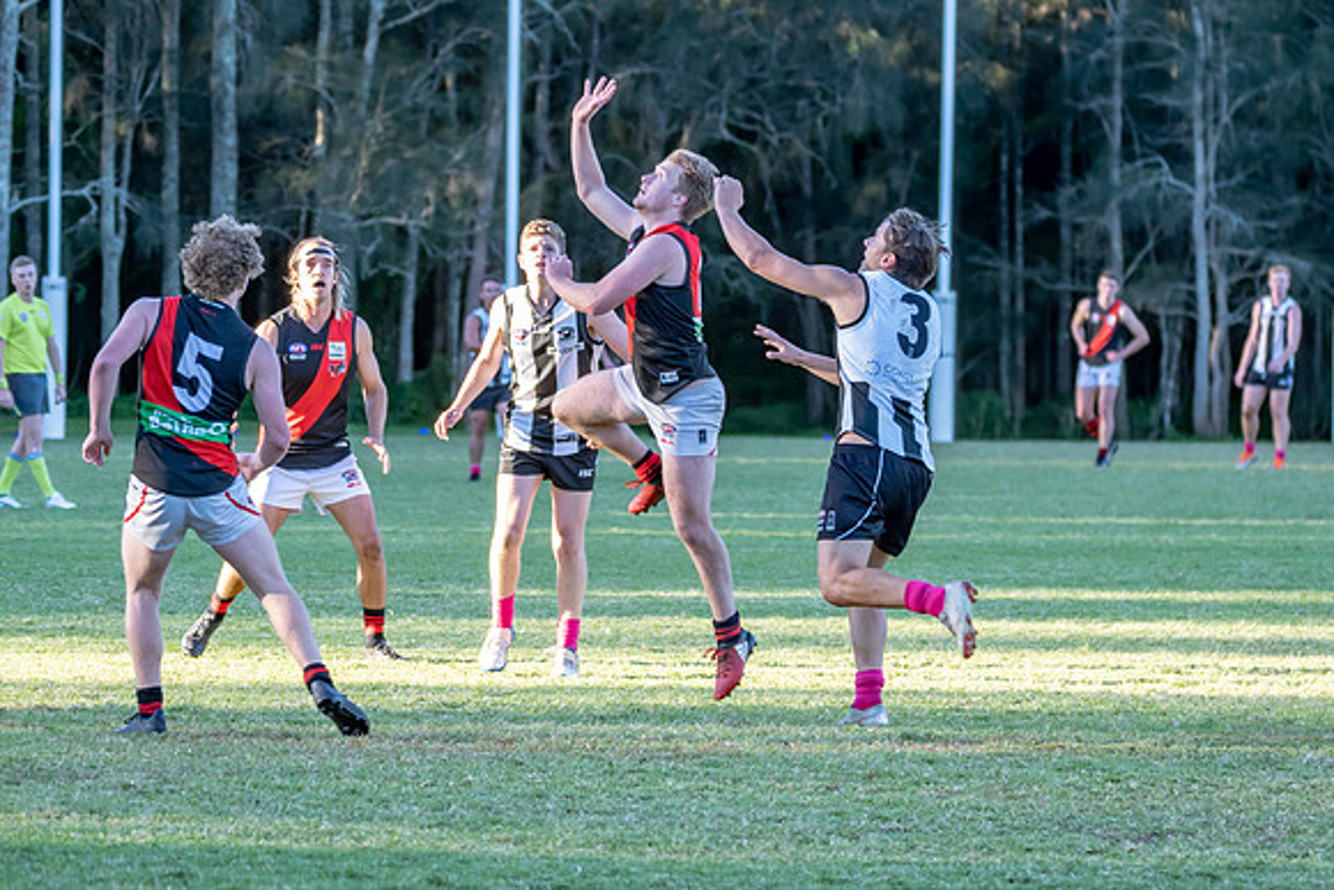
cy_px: 445
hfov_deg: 8.9
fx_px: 8584
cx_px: 678
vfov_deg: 5.9
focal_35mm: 232
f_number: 5.6
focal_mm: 150
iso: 800
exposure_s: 1/400
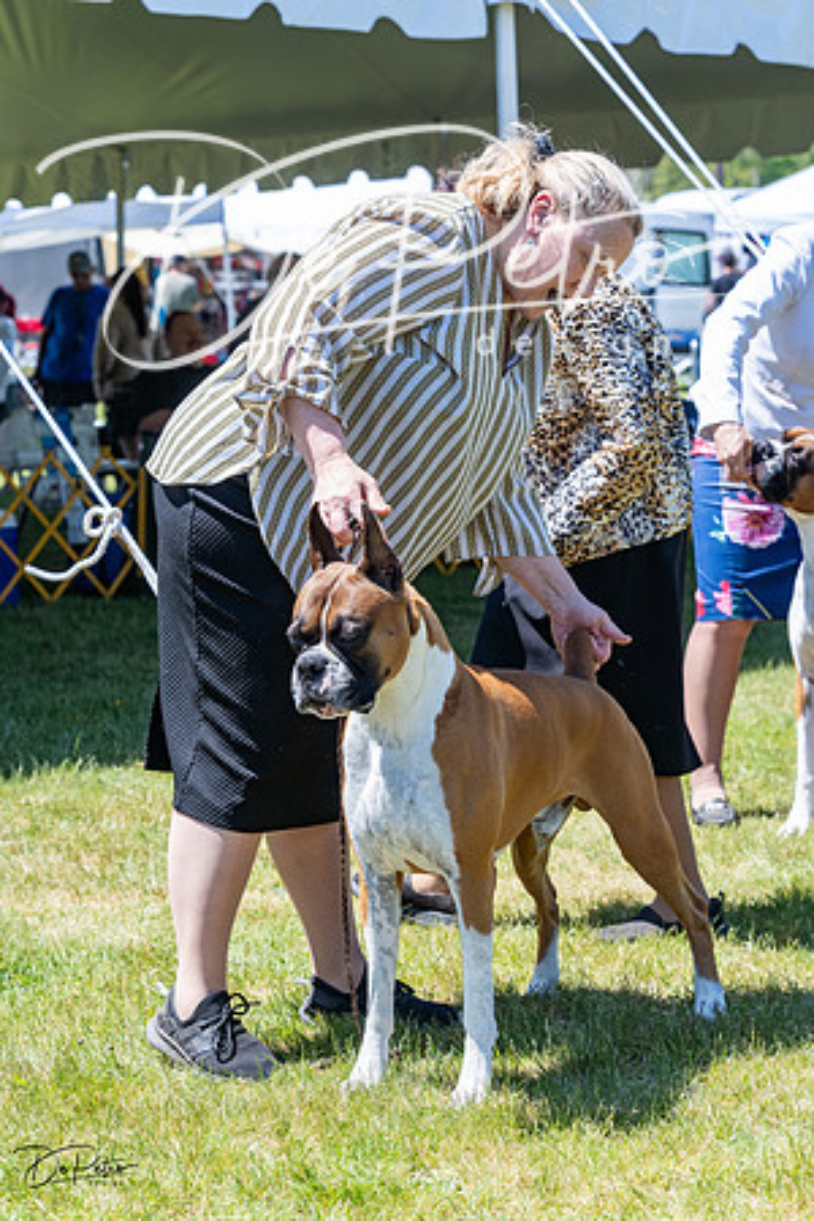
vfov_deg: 25.1
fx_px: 2747
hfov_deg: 16.9
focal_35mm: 81
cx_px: 407
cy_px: 610
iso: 640
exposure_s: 1/1000
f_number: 6.3
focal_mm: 81
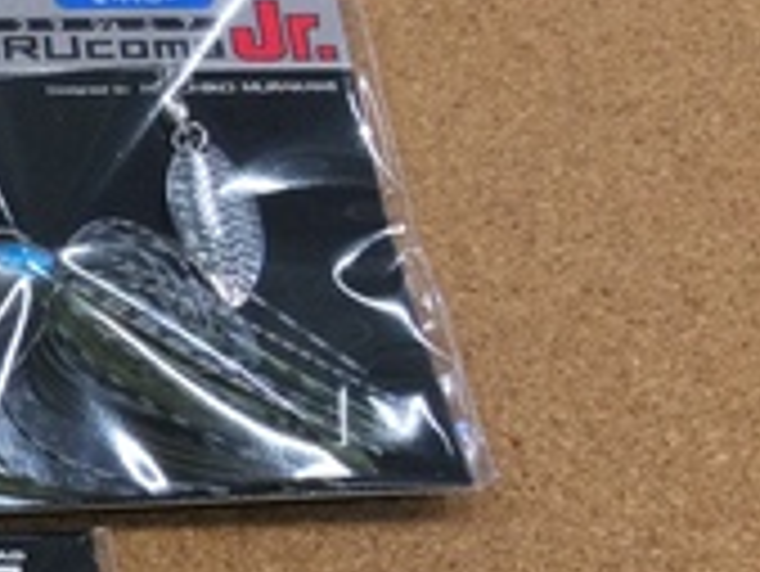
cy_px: 563
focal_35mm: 110
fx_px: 2417
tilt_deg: -58.7
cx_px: -504
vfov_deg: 13.3
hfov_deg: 15.8
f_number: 2.4
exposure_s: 1/30
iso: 25
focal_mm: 3.3
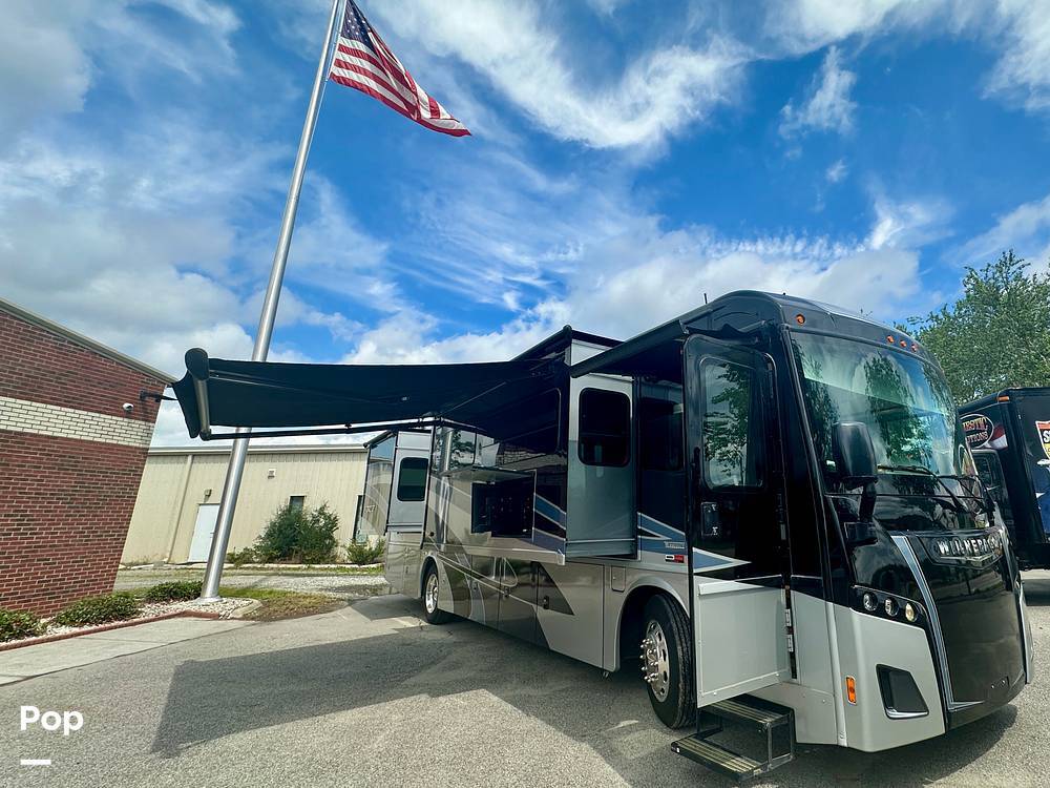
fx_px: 425
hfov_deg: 102.1
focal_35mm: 14
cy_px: 394
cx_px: 525
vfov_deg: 85.7
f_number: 2.2
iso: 40
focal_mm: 2.22
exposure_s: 1/1642
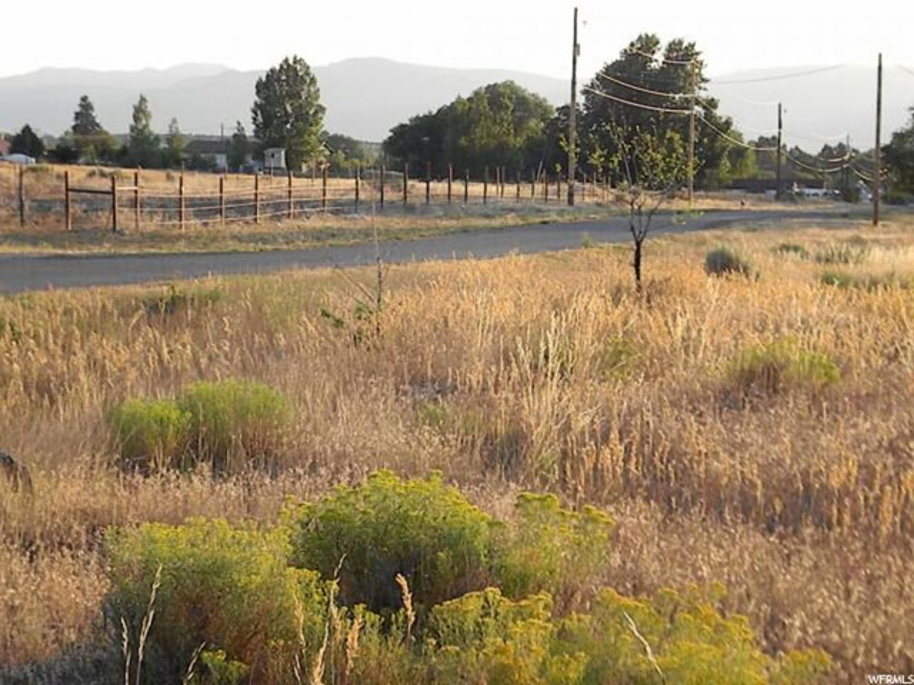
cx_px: 457
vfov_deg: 21.9
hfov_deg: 29.0
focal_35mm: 67
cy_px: 342
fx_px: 1769
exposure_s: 1/630
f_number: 4.3
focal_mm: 12.2
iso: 640
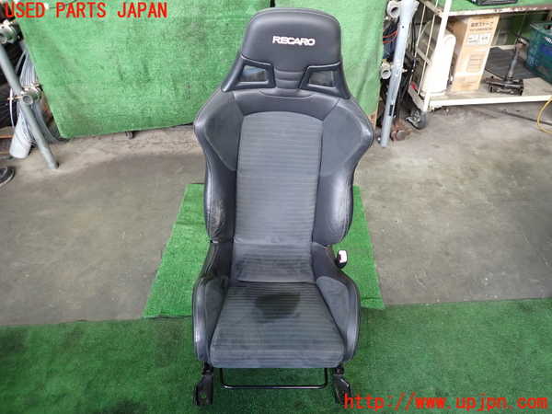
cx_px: 276
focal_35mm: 25
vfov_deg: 54.9
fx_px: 399
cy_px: 207
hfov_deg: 69.4
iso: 250
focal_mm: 4.5
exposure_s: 1/30
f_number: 2
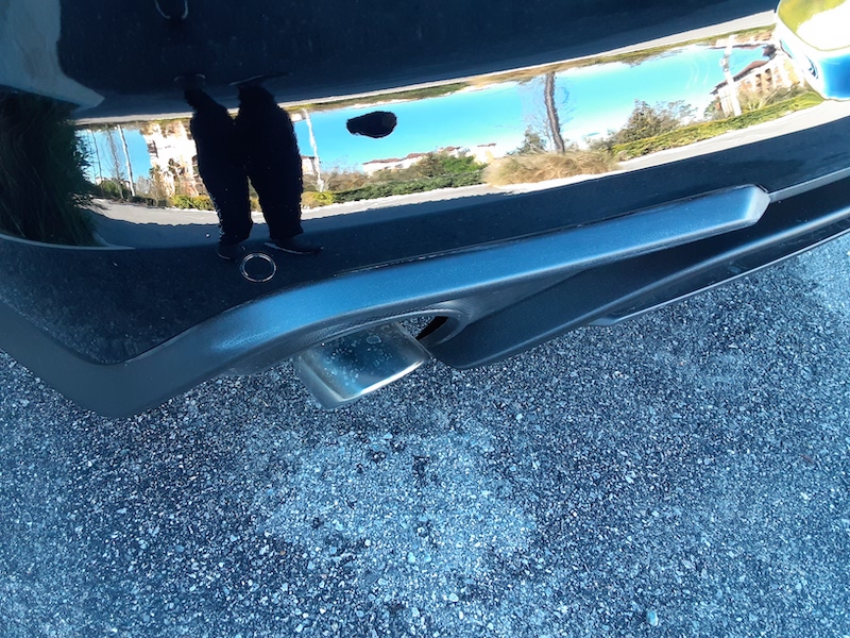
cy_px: 319
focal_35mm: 27
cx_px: 425
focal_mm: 2.91
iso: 80
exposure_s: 1/60
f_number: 1.9
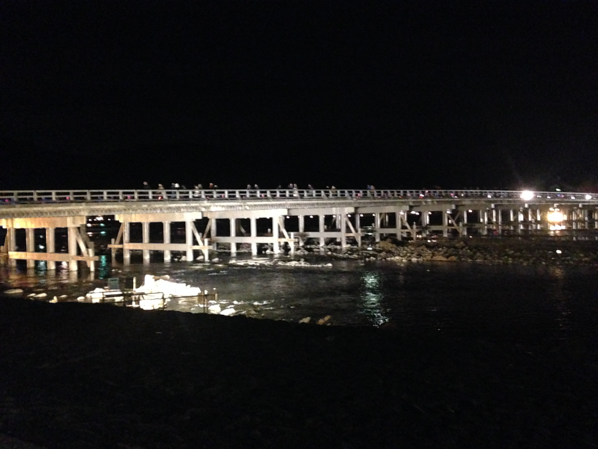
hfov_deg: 29.4
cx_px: 299
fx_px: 1140
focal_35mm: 66
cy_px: 224
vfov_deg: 22.3
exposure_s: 1/15
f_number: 2.4
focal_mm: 4.12
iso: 1600
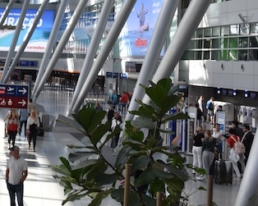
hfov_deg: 17.3
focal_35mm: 104
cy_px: 47
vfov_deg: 14.7
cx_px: -81
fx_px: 794
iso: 500
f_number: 6.3
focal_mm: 34
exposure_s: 1/160
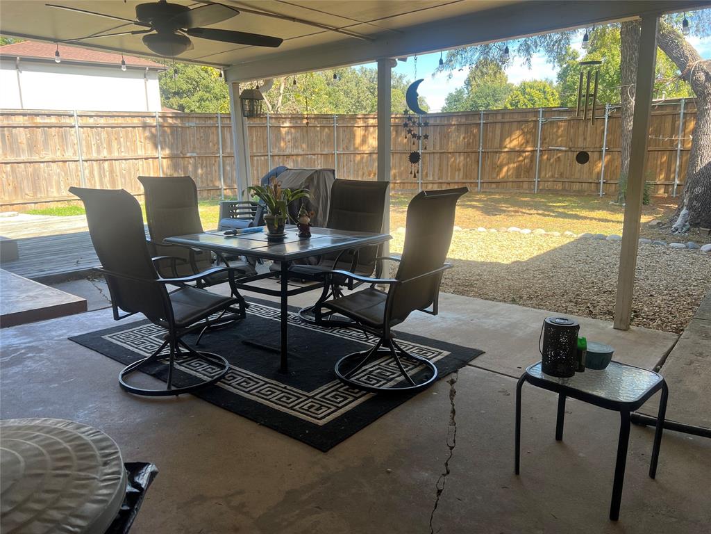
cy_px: 267
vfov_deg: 53.1
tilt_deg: -12.5
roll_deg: +1.4
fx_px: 534
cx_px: 356
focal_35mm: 26
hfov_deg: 67.3
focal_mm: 5.7
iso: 50
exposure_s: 1/387
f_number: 1.5
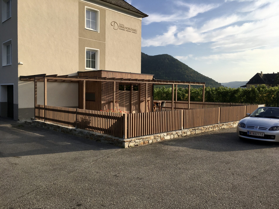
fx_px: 234
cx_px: 140
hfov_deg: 61.7
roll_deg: -1.1
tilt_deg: -5.2
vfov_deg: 48.2
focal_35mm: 29
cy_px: 104
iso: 25
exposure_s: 1/1131
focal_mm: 4.15
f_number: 2.2
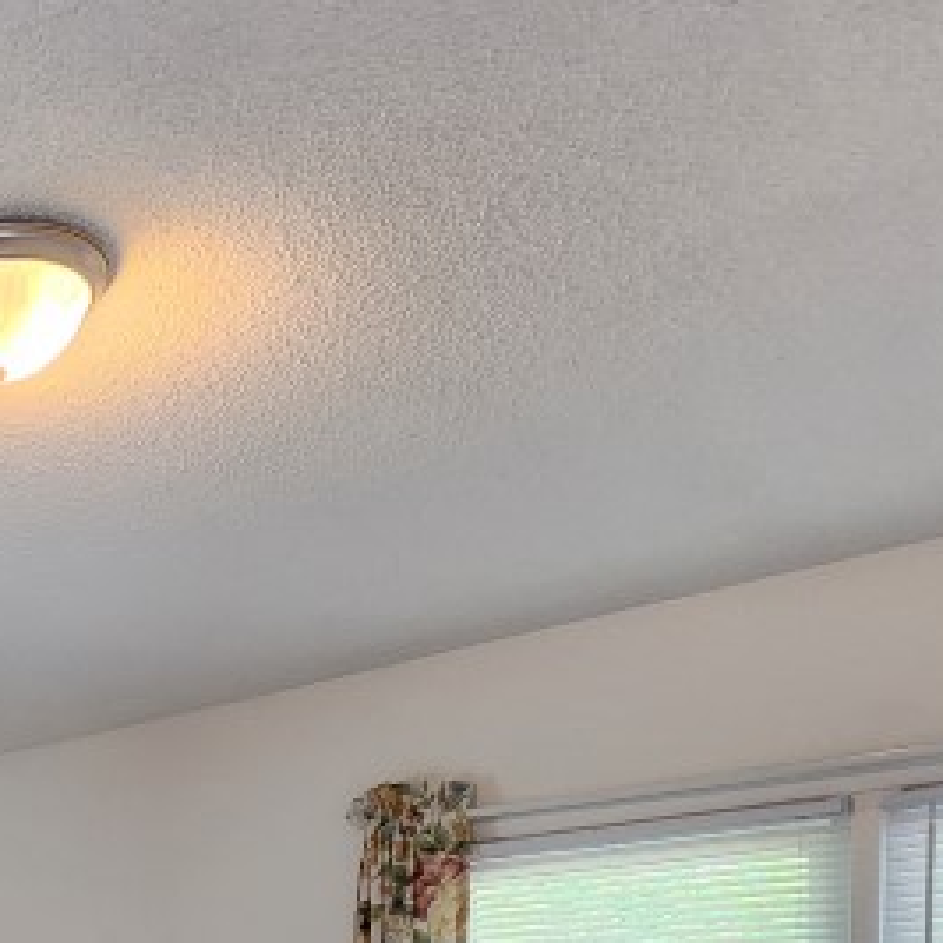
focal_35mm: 44
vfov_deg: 32.1
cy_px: 1123
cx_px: -307
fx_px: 1356
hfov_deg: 29.9
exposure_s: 1/60
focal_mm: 2.2
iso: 320
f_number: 2.2
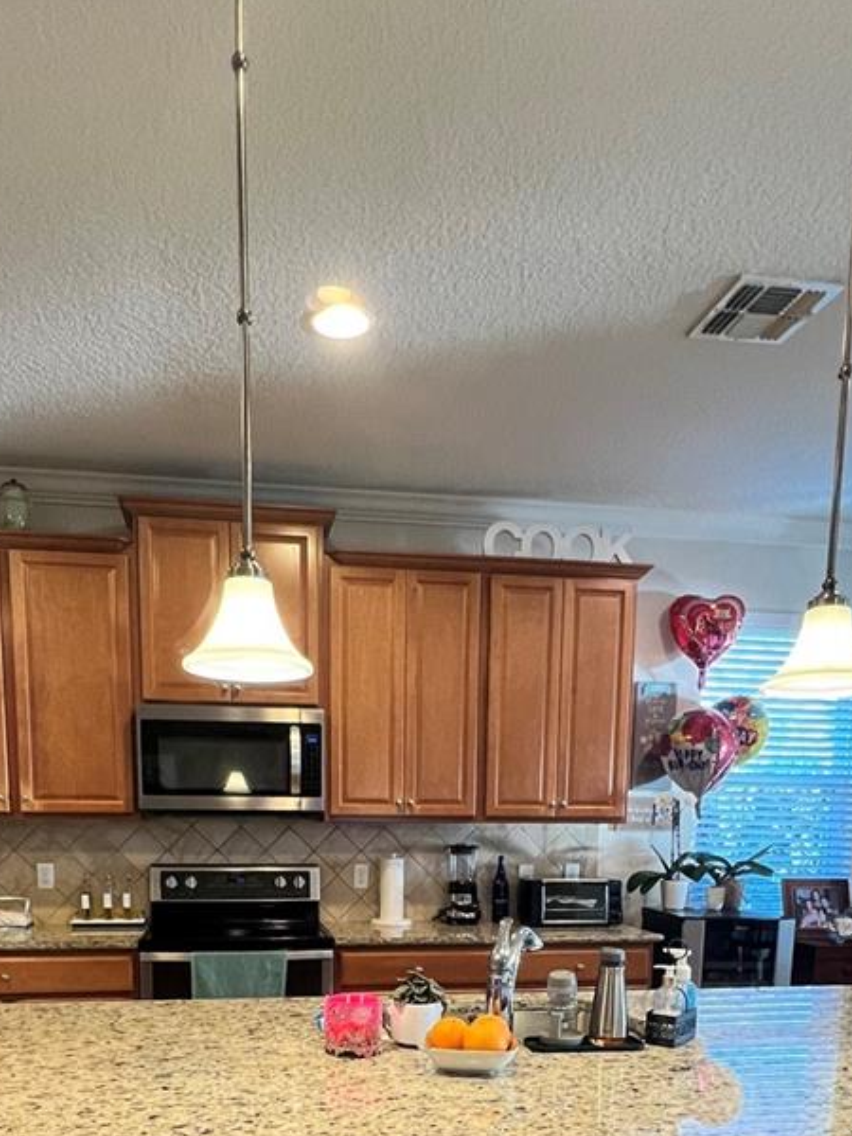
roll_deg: -0.1
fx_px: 853
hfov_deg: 52.9
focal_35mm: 26
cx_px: 369
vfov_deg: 60.0
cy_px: 962
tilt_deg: -7.0
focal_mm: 1.57
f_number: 1.8
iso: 320
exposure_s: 1/60
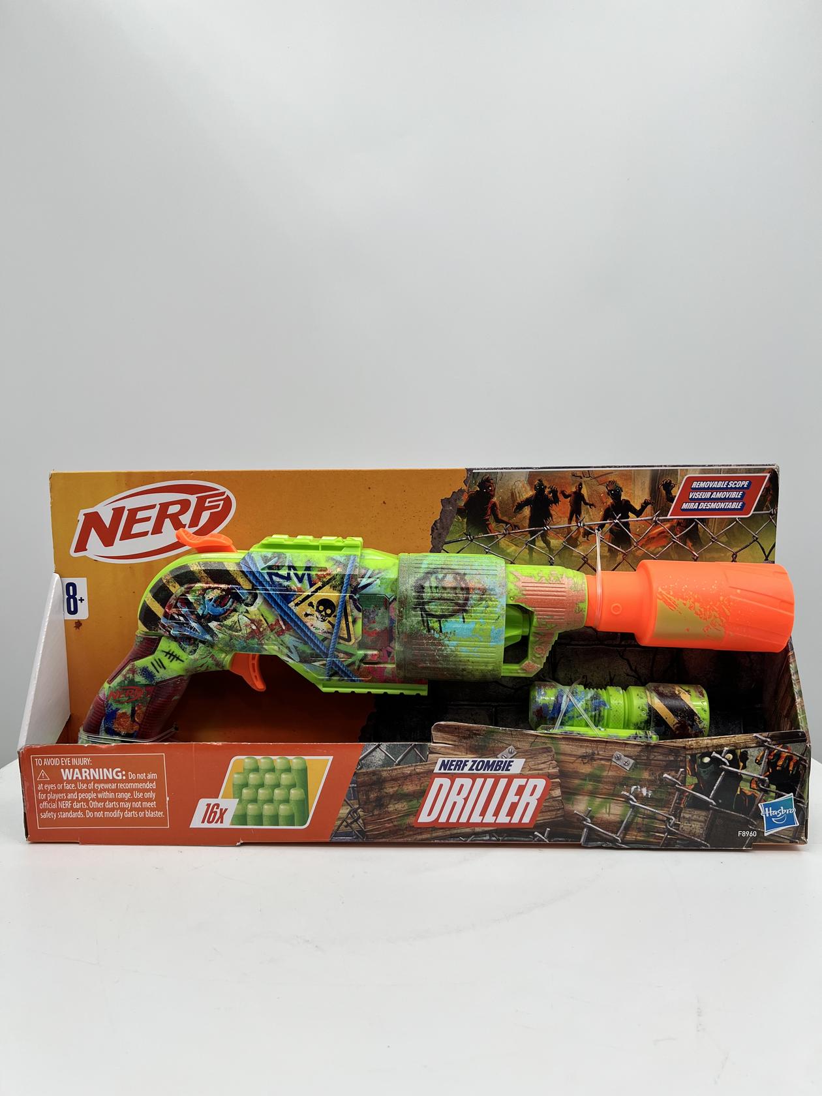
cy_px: 548
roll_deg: +0.2
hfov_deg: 53.1
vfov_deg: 67.3
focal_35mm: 26
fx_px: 823
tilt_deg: -7.2
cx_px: 411
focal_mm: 5.7
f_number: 1.5
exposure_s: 1/374
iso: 50
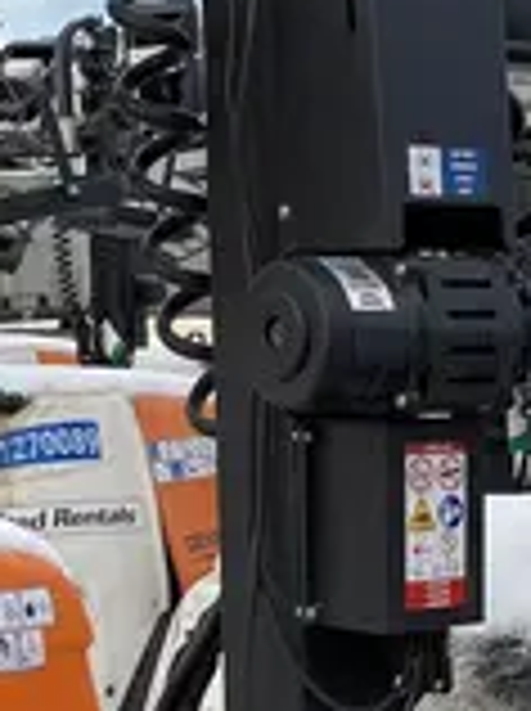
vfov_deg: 16.0
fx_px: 2482
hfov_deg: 12.1
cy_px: 700
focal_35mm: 121
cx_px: 472
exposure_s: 1/495
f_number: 1.8
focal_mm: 4.25
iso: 32
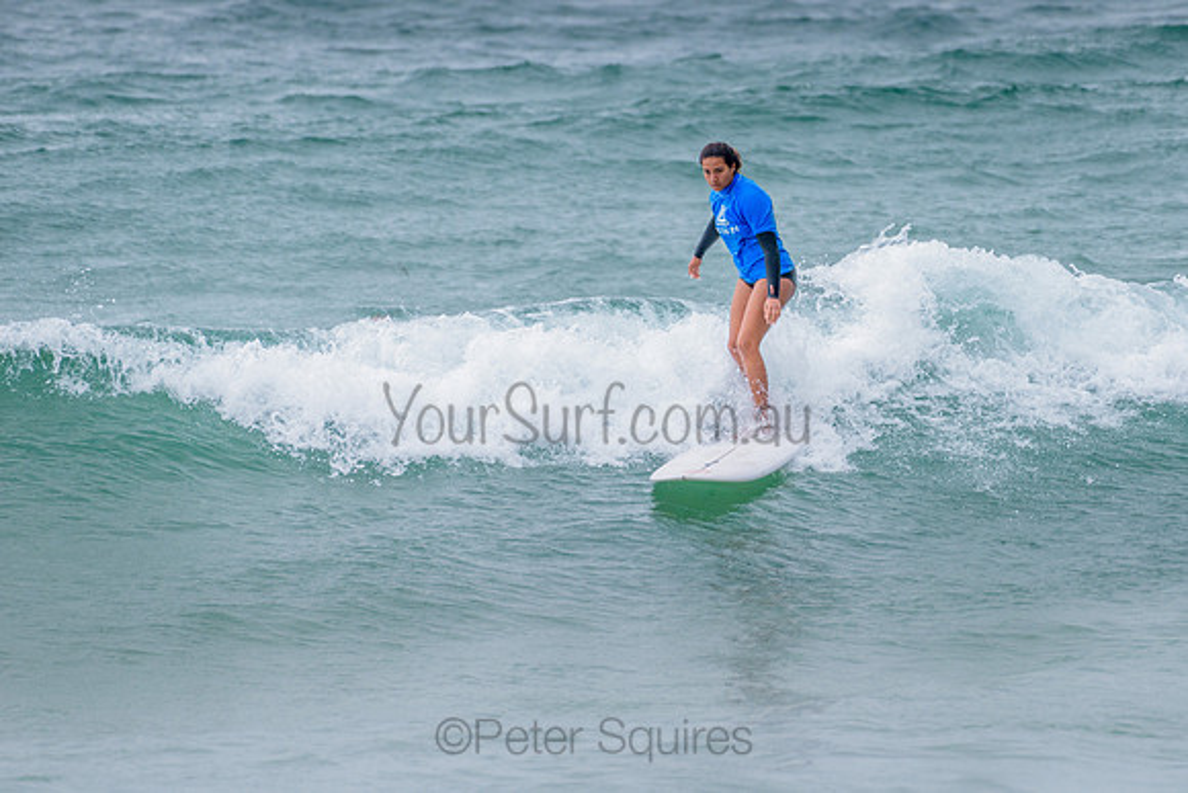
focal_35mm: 613
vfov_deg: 2.2
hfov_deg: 3.4
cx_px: 717
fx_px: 20234
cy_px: 307
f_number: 5.6
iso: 800
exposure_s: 1/2000
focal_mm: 500
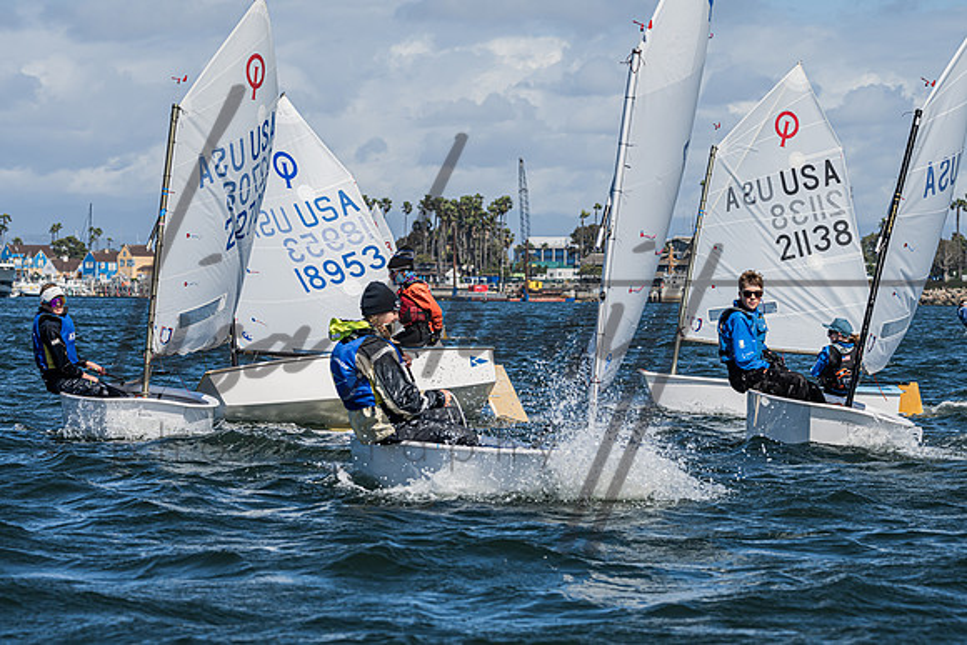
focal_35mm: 149
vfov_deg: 9.2
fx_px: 3999
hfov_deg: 13.8
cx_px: 456
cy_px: 341
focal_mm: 140
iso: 320
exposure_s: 1/1250
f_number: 9
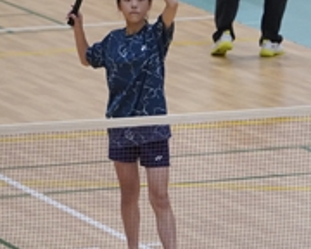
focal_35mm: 441
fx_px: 4060
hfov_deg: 4.4
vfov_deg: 3.5
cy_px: 85
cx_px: 216
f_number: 5.6
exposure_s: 1/250
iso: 4000
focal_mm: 141
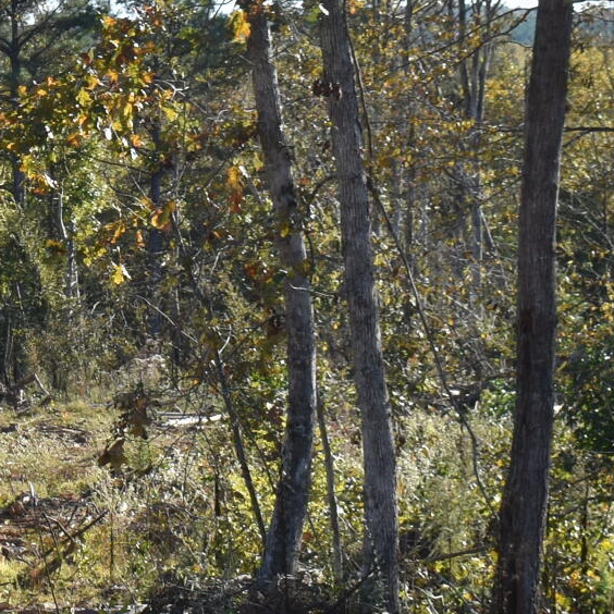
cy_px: 335
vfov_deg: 8.3
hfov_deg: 8.1
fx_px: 4219
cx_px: -398
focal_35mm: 210
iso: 160
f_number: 8
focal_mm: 31
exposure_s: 1/250
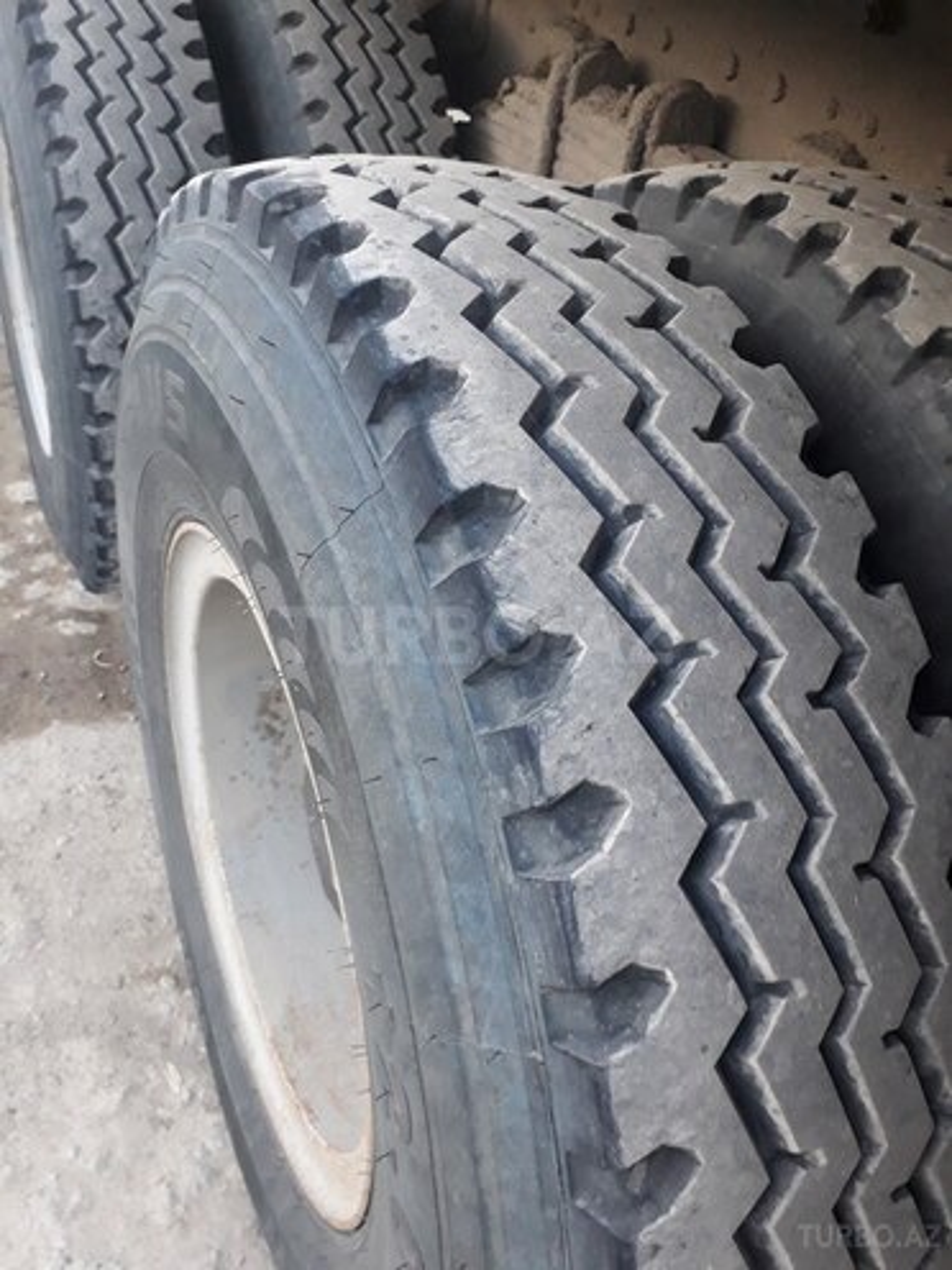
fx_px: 990
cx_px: 476
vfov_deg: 65.3
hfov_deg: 51.4
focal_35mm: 27
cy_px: 635
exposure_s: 1/33
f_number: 1.9
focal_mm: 3.6
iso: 160
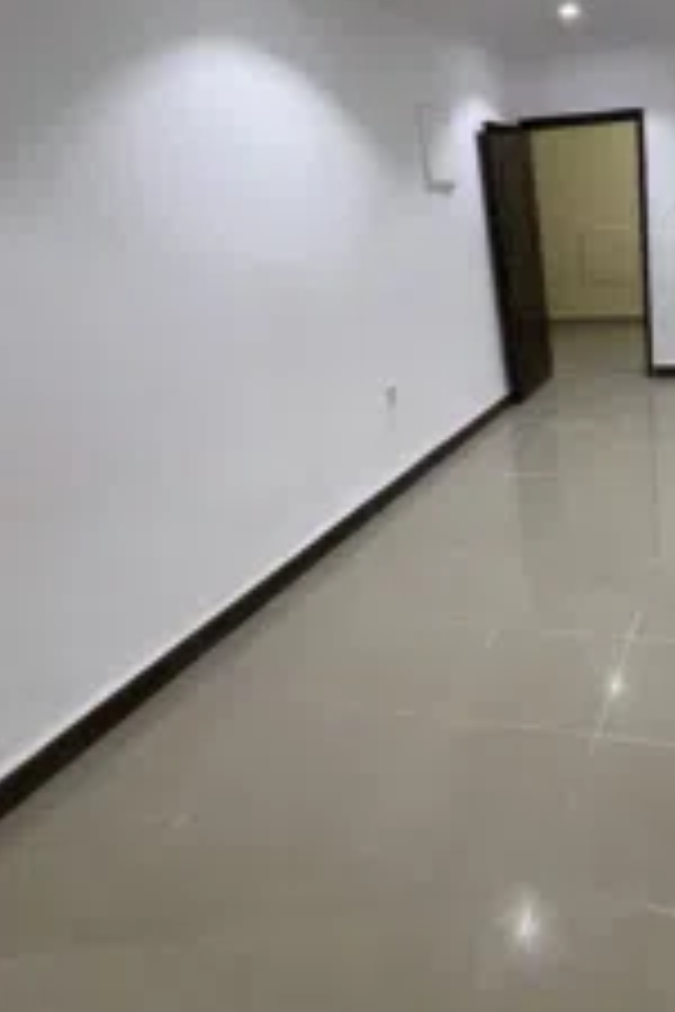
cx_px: 585
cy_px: 486
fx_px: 675
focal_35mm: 24
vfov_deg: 73.7
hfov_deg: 48.5
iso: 200
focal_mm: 1.57
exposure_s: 1/100
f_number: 1.8
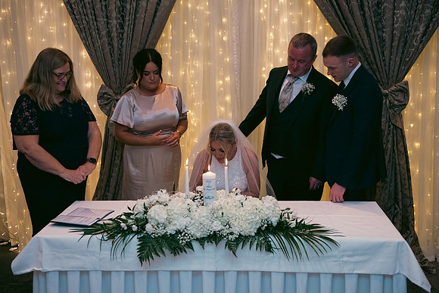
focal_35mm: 48
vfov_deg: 28.1
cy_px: 146
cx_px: 220
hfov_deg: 41.1
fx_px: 585
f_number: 3.5
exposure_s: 1/160
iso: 800
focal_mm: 48
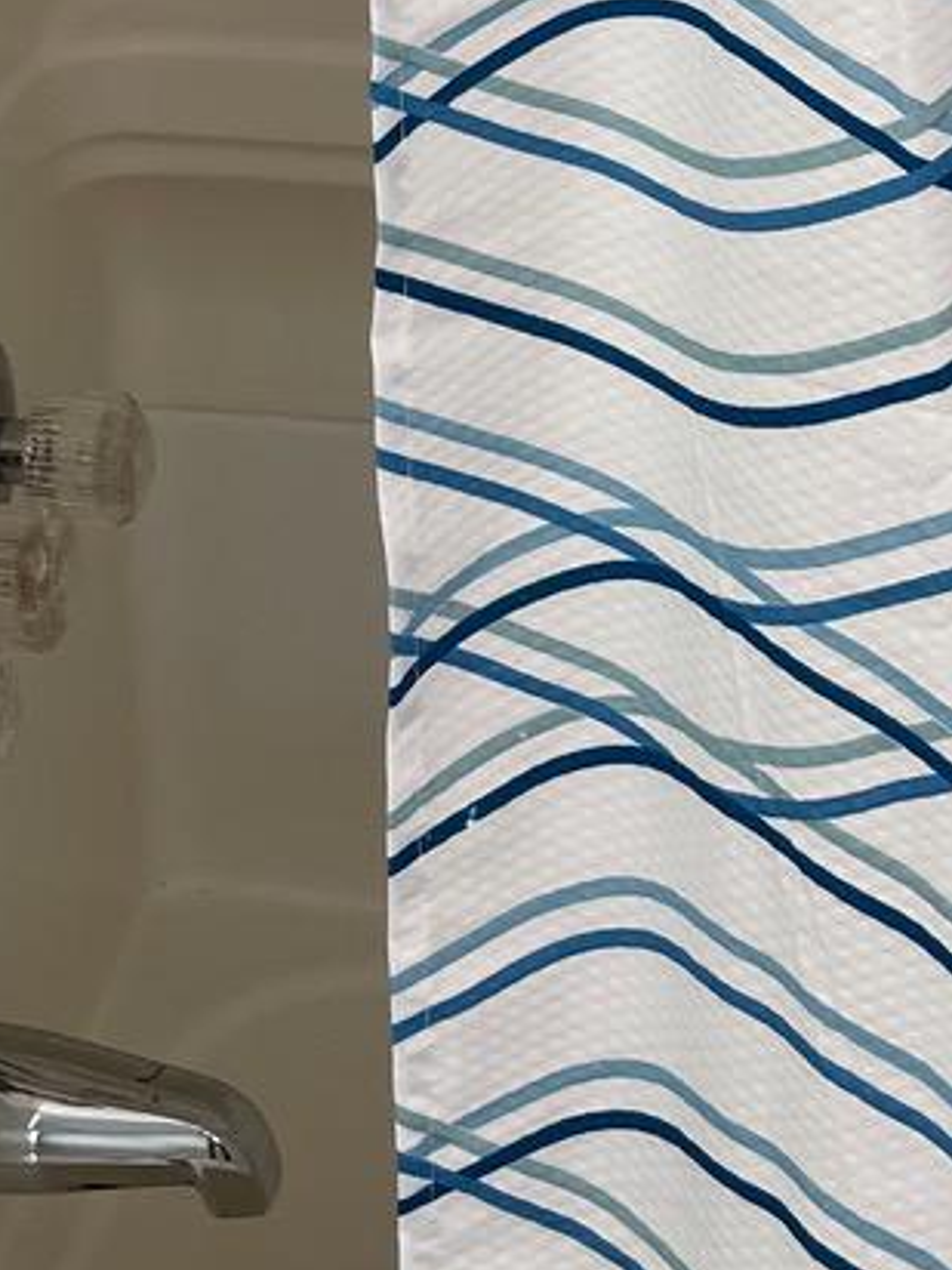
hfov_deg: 14.9
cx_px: -80
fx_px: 3557
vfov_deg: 18.2
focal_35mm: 97
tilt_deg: -9.8
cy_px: -573
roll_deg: +2.2
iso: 50
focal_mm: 4.2
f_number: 1.6
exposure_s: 1/120
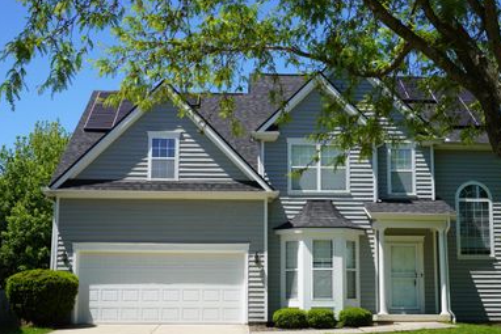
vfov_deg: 26.4
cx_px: 281
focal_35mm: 51
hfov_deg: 38.8
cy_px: 214
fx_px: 710
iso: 100
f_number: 10
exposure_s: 1/125
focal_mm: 26
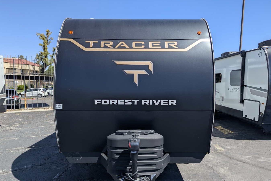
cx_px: 137
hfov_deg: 69.4
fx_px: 196
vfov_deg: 49.4
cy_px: 104
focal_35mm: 26
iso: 43
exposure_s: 1/2058
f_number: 1.85
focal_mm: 6.81
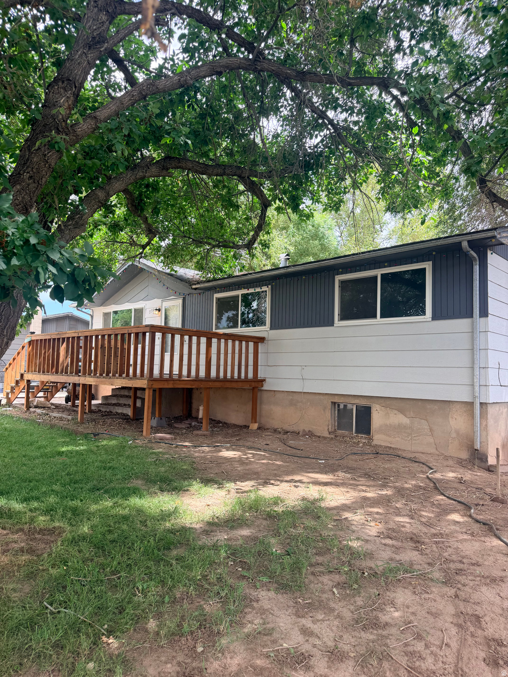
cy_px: 338
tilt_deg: +3.9
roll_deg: -1.5
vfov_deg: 71.6
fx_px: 470
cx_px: 254
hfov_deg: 56.8
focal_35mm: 24
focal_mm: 6.76
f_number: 1.78
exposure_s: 1/788
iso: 100
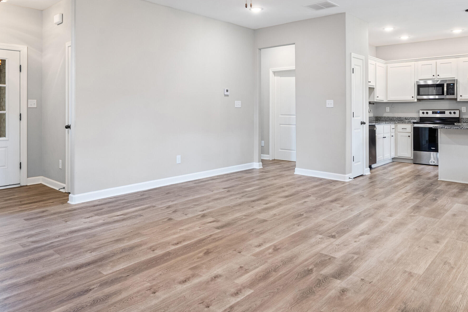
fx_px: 338
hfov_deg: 69.3
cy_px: 101
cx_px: 222
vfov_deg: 48.6
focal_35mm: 26
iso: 800
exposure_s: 1/3
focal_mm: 16
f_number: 9.5
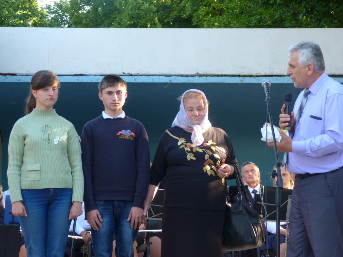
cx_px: 172
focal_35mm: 99
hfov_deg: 19.8
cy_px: 128
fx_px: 981
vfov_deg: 14.9
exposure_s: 1/60
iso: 125
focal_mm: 17.9
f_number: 3.5
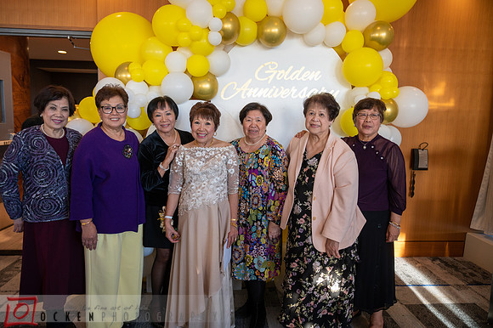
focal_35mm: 26
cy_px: 164
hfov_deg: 70.5
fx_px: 349
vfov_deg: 50.4
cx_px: 246
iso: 1000
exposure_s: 1/100
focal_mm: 25.5
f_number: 4
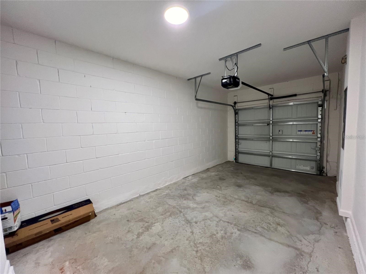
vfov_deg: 89.9
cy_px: 137
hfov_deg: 106.2
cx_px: 183
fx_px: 137
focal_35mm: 13
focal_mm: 1.57
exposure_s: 1/60
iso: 200
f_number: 1.8
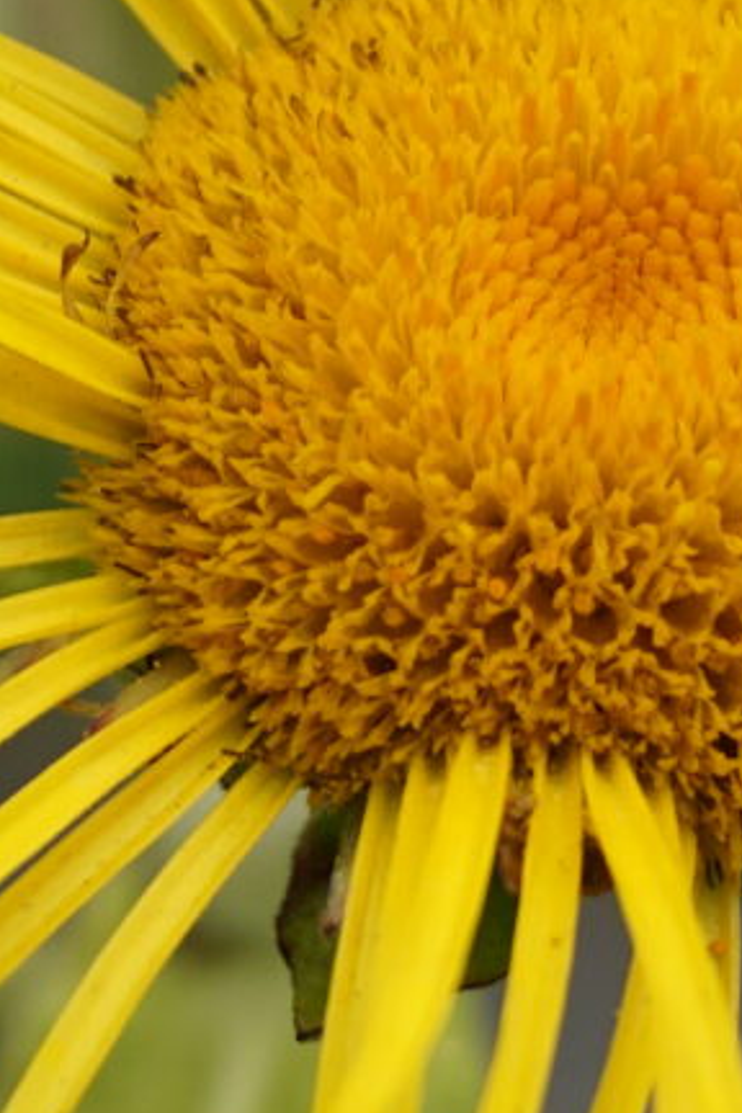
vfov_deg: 4.6
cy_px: 319
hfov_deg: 3.1
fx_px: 13726
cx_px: 795
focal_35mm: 444
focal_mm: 50
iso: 100
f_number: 5.6
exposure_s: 1/250
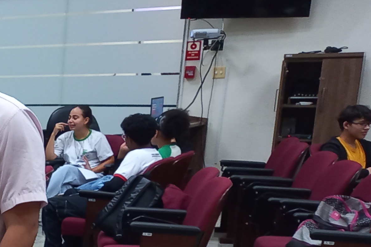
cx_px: -254
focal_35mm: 88
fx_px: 907
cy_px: 309
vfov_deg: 14.9
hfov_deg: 18.9
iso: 500
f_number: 2
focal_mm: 4.6
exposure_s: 1/24
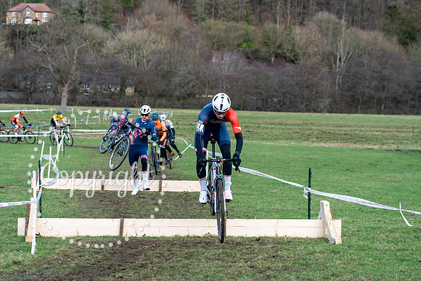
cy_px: 140
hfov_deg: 28.8
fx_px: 819
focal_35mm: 70
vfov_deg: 19.5
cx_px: 210
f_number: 4
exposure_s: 1/1000
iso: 2000
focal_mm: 70
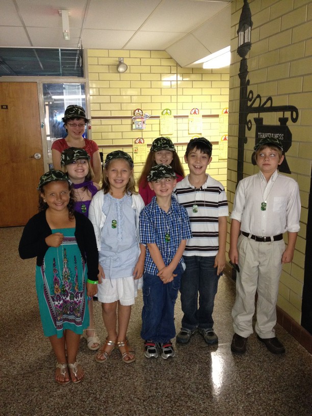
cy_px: 208
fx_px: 421
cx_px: 156
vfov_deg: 52.6
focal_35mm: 35
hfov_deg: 40.7
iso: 250
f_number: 2.4
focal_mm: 4.28
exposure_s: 1/20
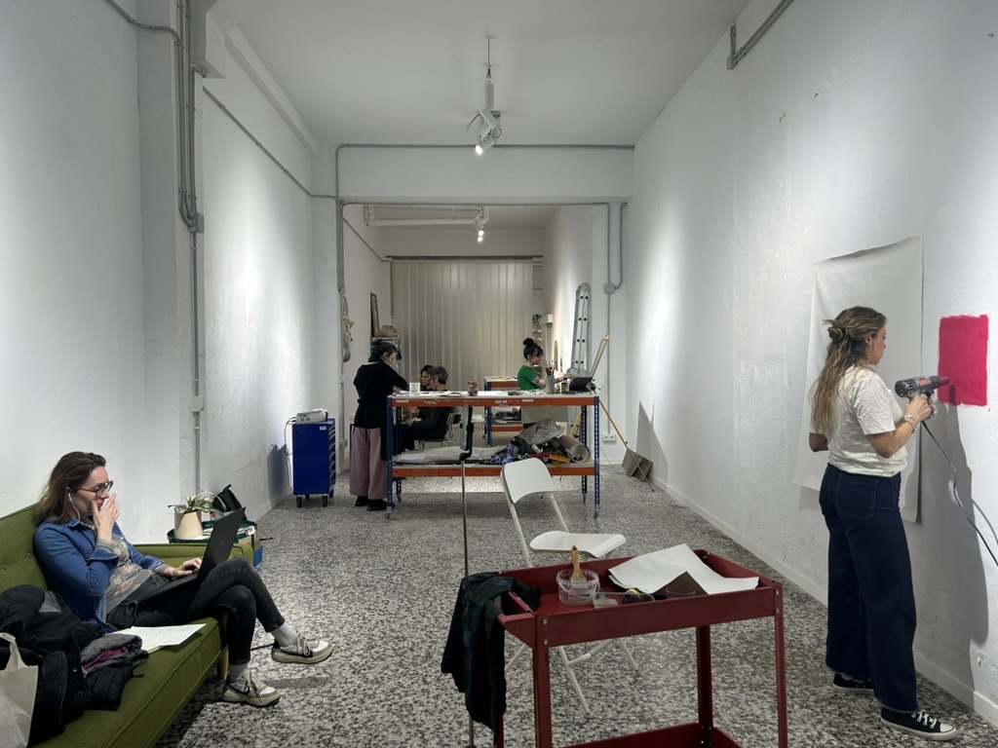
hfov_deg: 67.3
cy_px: 374
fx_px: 750
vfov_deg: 53.1
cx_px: 499
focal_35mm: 26
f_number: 1.5
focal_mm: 5.7
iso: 40
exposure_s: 1/100
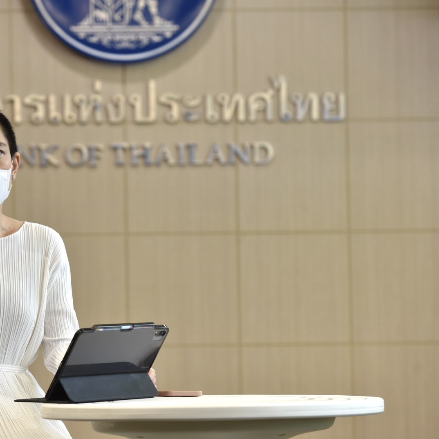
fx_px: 2482
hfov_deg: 10.1
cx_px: 155
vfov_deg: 10.1
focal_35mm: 173
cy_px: 219
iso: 640
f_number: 4.5
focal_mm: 135
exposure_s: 1/80
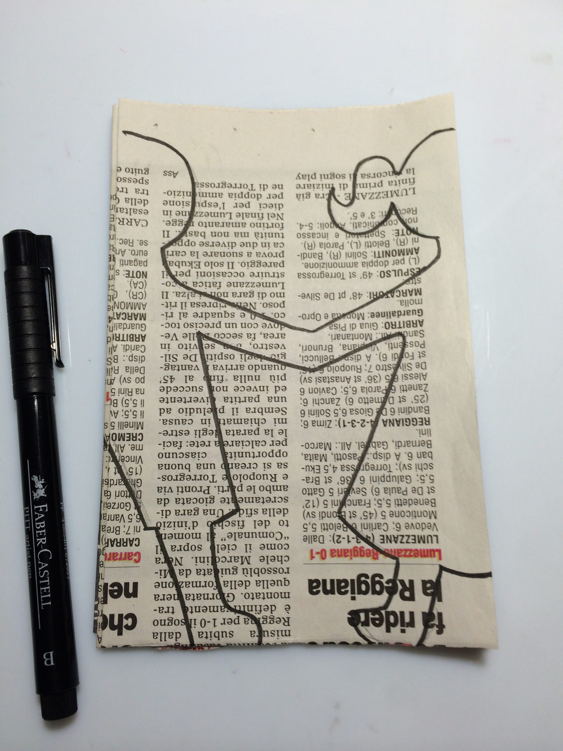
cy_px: 376
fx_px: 651
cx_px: 282
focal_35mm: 30
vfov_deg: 60.0
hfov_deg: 46.8
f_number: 2.2
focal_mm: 4.12
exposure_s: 1/100
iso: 64
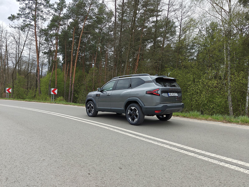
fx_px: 165
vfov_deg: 58.9
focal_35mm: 23
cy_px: 94
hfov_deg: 73.9
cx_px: 124
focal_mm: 6.06
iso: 50
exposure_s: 1/489
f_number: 1.6
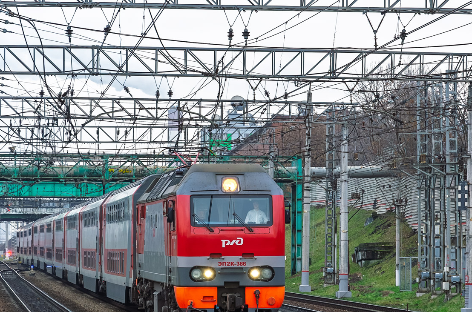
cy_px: 177
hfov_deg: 11.9
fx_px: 2258
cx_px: 216
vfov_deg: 7.9
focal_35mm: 173
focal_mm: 85
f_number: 5.6
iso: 400
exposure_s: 1/200
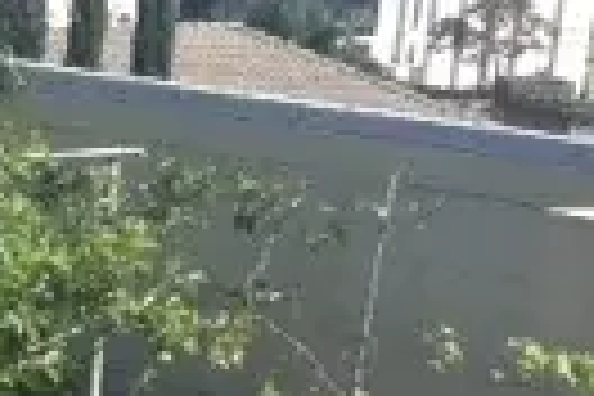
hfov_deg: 11.1
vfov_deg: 7.5
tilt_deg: -21.9
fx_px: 2920
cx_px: -342
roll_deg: -2.0
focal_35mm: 177
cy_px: 770
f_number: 2.4
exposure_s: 1/800
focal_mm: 4.28
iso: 50
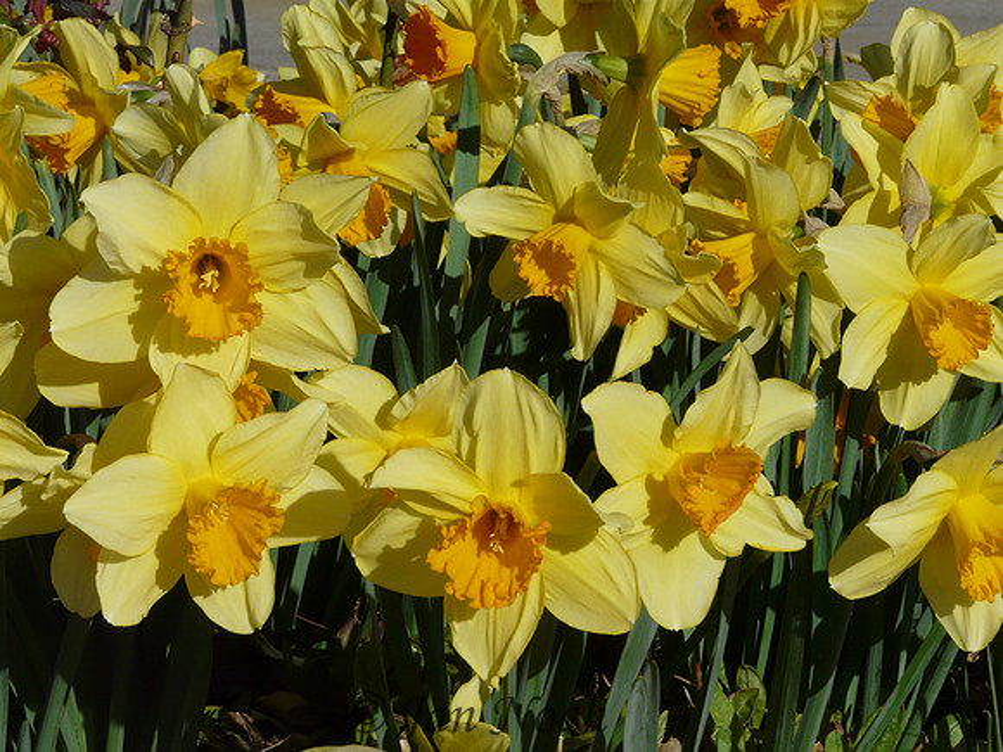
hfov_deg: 13.7
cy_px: 376
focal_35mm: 144
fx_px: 4172
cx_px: 502
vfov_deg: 10.3
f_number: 8
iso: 100
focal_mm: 23.7
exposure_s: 1/500
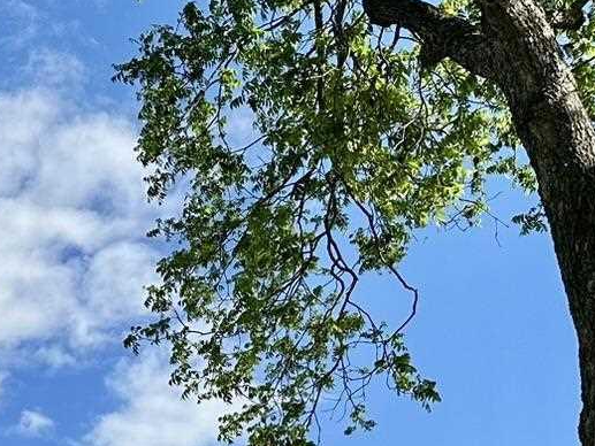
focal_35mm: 95
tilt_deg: +12.2
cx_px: -219
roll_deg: +0.5
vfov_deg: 14.6
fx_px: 1633
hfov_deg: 18.9
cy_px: 641
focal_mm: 6.86
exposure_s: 1/3861
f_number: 1.78
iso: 80
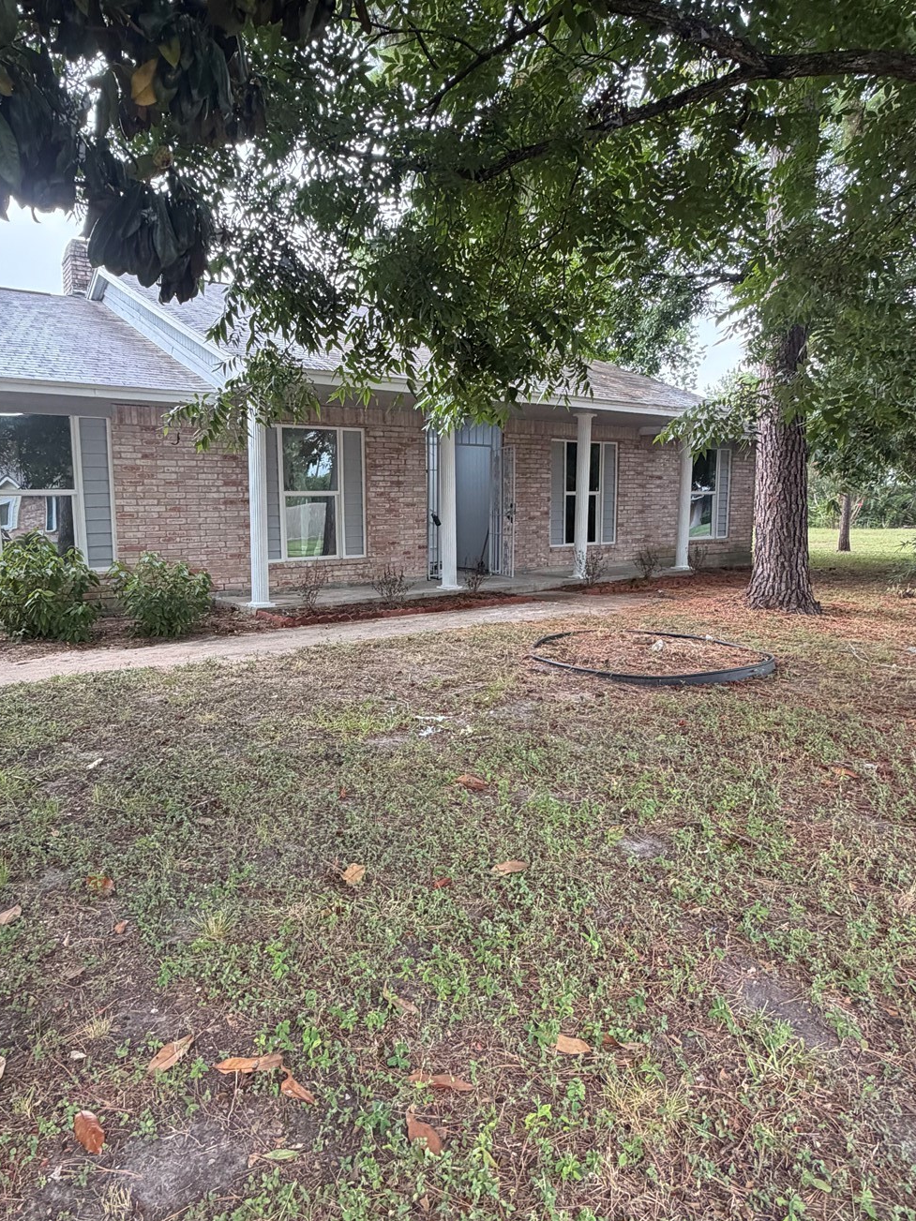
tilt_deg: -6.9
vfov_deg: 76.4
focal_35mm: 22
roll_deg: +0.4
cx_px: 376
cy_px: 615
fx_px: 776
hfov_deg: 60.7
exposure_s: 1/121
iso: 160
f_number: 2.2
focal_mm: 2.22
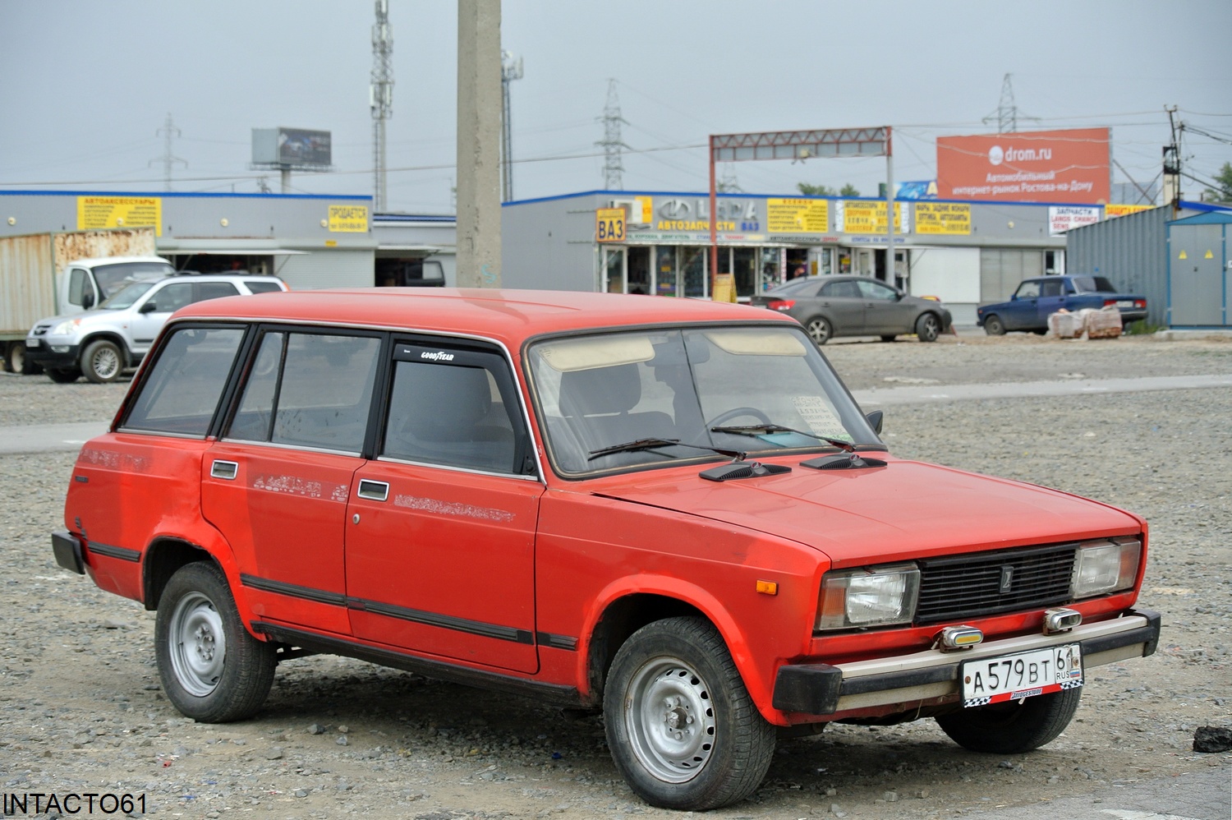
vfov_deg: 15.5
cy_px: 410
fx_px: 3009
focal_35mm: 88
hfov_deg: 23.1
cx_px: 616
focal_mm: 32.8
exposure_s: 1/500
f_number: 4.5
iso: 100
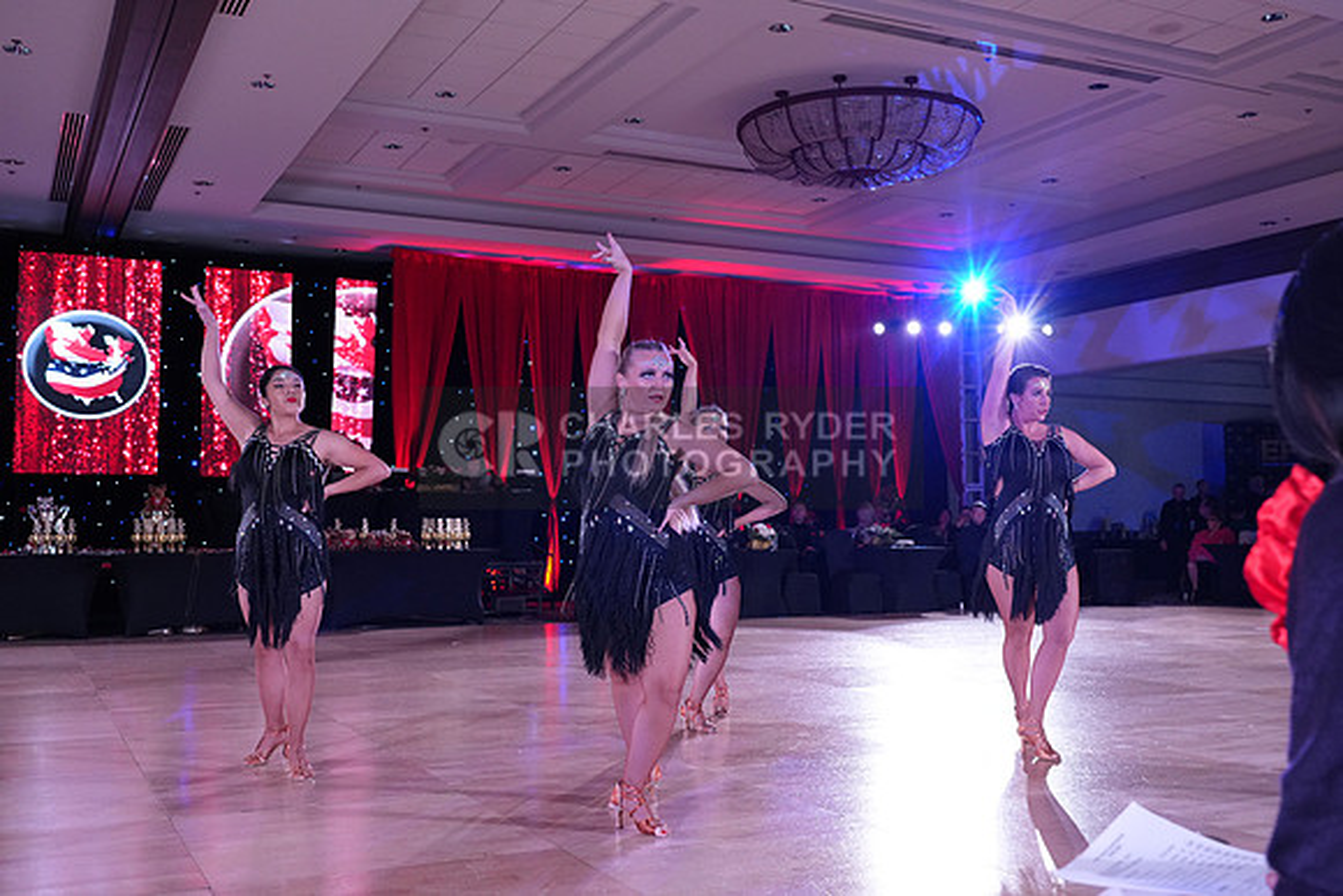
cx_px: 672
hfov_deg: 55.8
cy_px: 448
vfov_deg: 38.9
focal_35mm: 34
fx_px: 1269
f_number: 5
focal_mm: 34
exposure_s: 1/250
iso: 2500
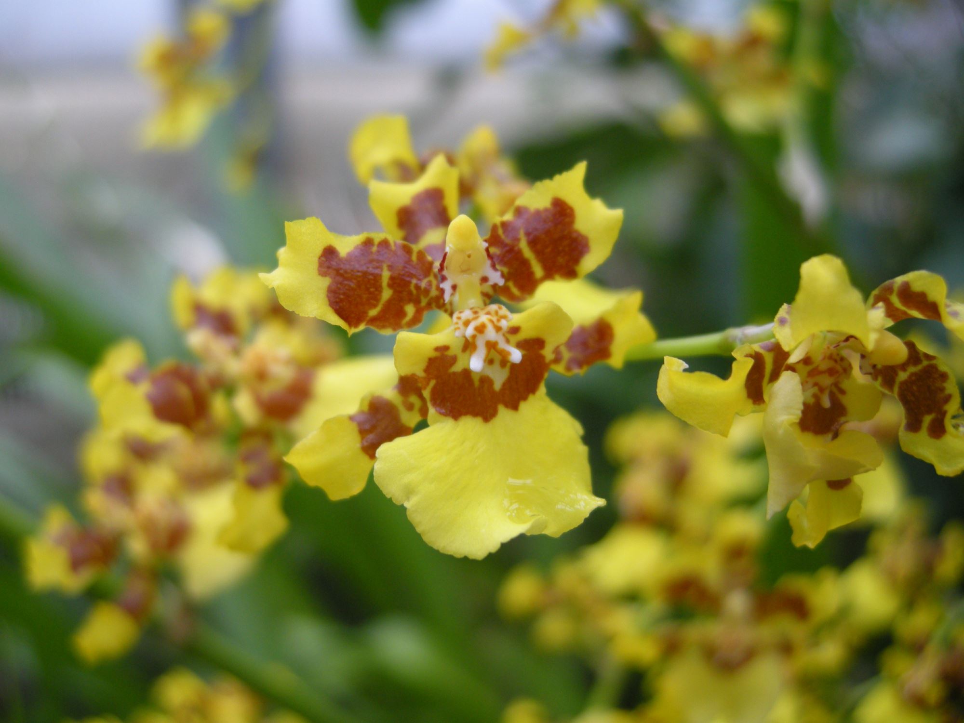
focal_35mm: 35
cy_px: 362
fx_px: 975
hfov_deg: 52.6
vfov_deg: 40.7
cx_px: 482
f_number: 2.7
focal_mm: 7.5
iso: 126
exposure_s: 1/54.6
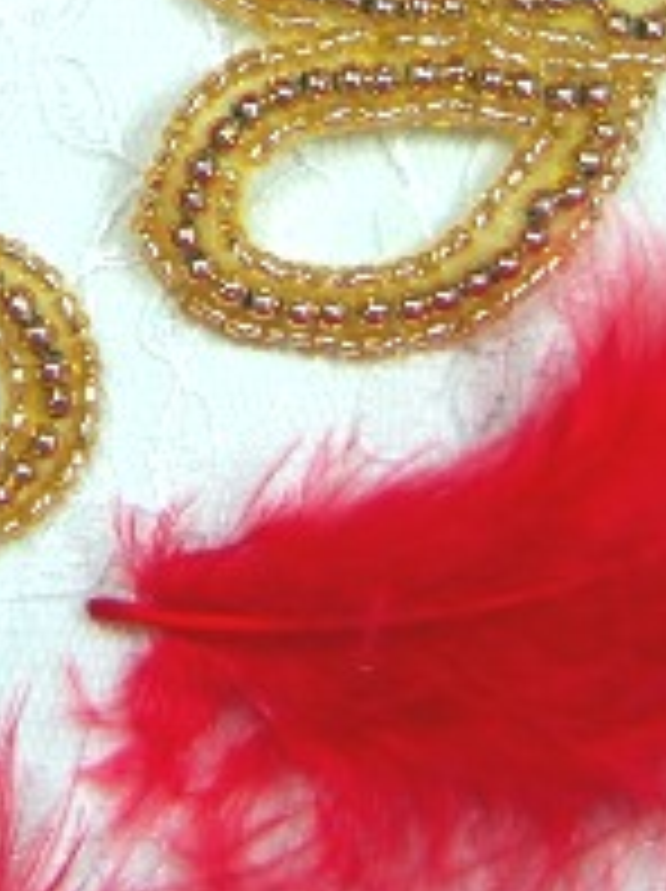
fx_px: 3573
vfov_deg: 13.8
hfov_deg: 10.5
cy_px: -171
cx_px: -38
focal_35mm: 139
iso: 70
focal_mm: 9.36
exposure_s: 1/100
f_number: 3.2
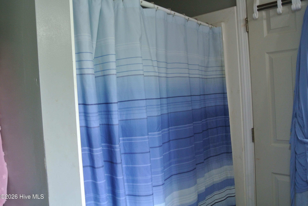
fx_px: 266
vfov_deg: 42.4
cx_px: 154
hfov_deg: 60.2
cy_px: 103
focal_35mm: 31
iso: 400
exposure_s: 1/30
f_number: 3.8
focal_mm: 11.8
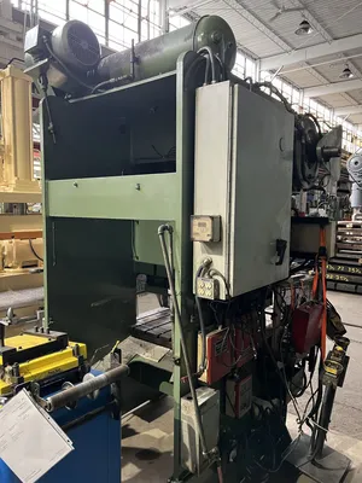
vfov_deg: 67.3
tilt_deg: -5.4
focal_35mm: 26
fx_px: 363
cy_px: 242
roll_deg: -1.1
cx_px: 181
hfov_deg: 53.1
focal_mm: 5.7
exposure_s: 1/57
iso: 500
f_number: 1.5
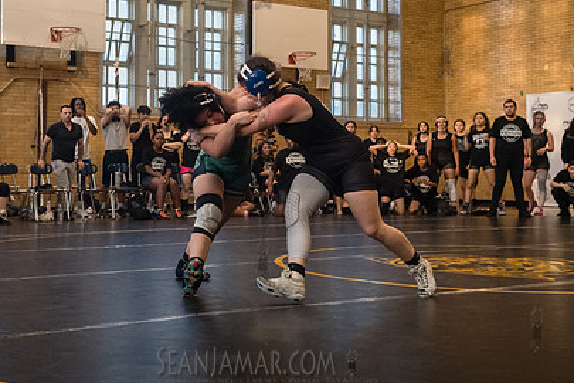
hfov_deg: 35.5
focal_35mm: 56
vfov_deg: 24.1
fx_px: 893
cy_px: 133
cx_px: 234
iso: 5000
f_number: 4
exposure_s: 1/400
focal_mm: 35
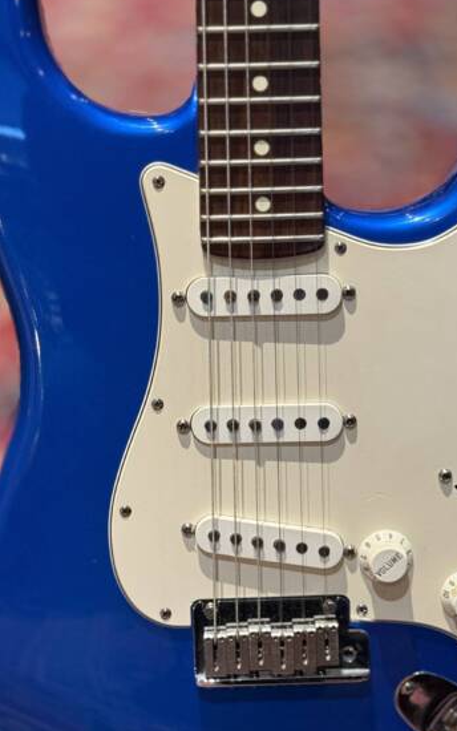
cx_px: 248
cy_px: 384
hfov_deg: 17.6
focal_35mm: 74
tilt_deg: -29.7
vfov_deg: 27.8
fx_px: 1474
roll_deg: +0.9
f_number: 1.78
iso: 250
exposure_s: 1/40
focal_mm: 6.76
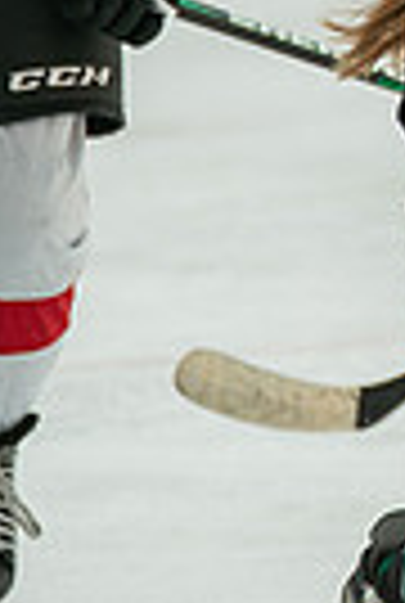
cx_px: 873
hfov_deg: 0.9
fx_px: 24879
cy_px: 97
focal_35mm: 1482
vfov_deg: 1.4
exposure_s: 1/2500
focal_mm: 300
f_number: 3.5
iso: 1600
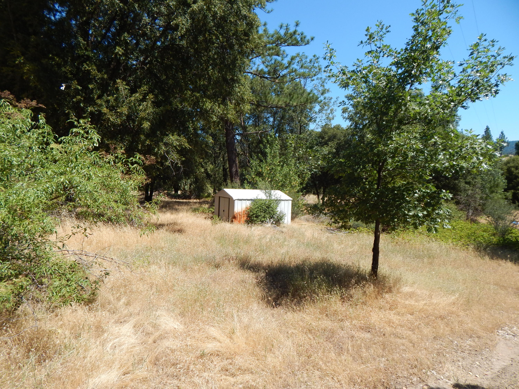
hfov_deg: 76.4
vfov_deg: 61.1
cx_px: 260
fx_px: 330
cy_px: 194
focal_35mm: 22
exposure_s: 1/1250
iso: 125
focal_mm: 4
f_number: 3
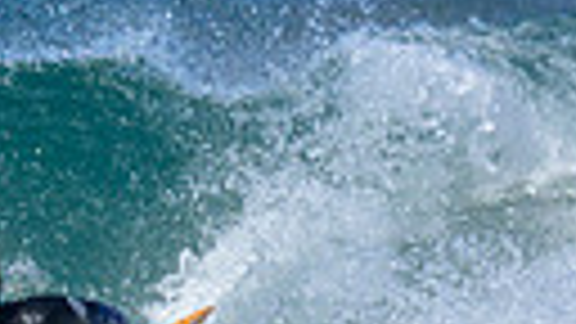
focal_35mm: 4214
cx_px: -329
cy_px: 704
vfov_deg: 0.3
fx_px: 64361
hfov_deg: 0.5
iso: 320
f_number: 6.3
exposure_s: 1/2000
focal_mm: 800
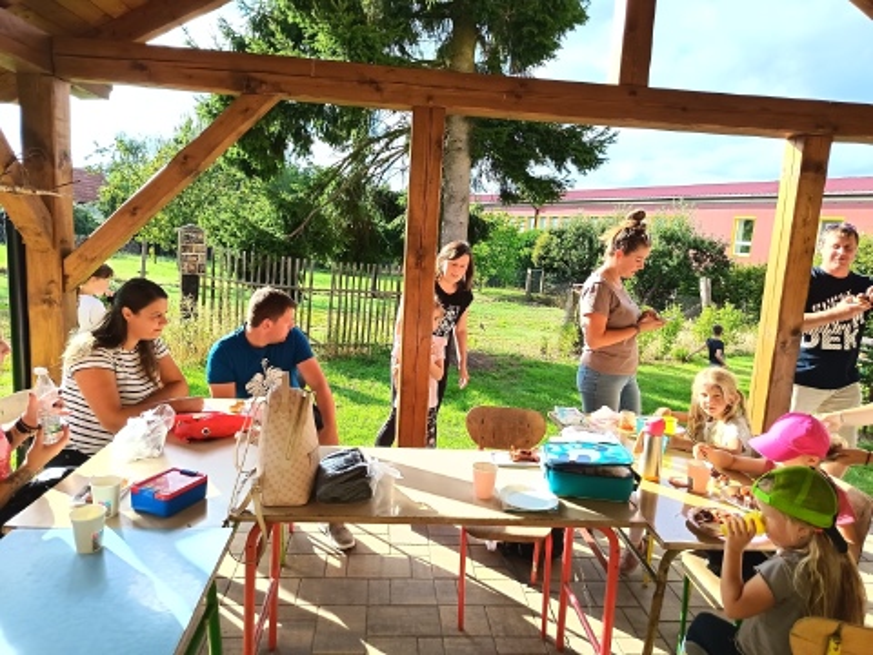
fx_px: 605
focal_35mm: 24
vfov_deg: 56.8
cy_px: 328
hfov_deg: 71.6
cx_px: 436
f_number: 1.75
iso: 510
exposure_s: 1/600
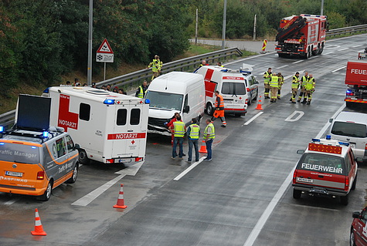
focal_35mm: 120
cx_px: 184
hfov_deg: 17.0
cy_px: 123
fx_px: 1226
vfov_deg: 11.5
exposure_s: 1/800
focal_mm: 80
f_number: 7.1
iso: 800
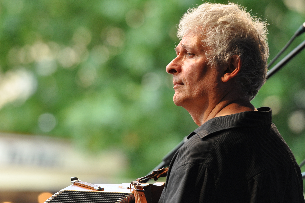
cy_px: 102
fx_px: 2475
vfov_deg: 4.7
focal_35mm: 292
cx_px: 152
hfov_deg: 7.1
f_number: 3.2
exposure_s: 1/640
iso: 800
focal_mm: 195
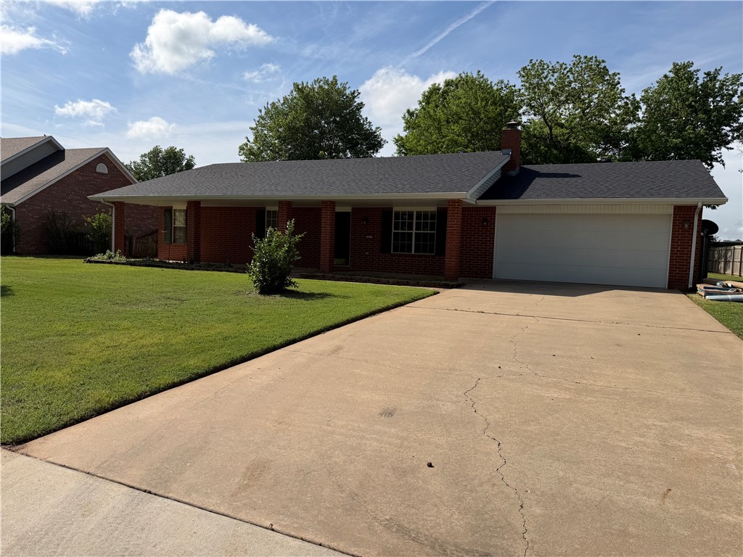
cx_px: 372
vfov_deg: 56.8
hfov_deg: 71.6
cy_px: 278
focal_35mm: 24
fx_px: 515
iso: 80
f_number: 1.78
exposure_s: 1/8130
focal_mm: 6.76
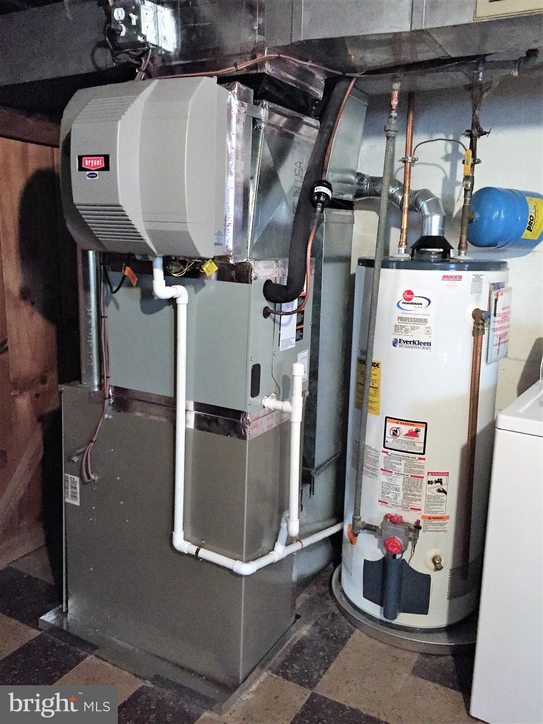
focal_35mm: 29
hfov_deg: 48.2
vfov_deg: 61.7
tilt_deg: -11.5
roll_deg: +0.2
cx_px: 272
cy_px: 362
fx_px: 607
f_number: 2.2
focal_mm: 4.15
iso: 400
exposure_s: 1/15
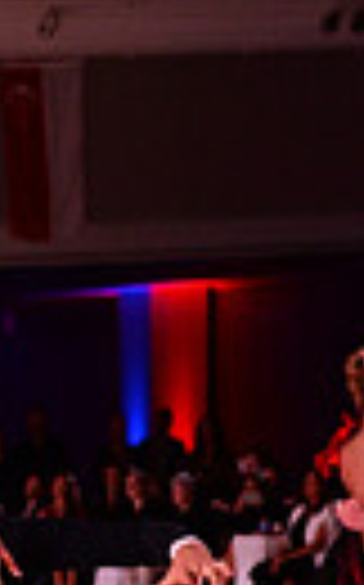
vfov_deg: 8.9
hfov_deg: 5.6
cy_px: 976
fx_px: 3611
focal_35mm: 227
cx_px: -366
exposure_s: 1/250
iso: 2500
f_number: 5
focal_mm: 50
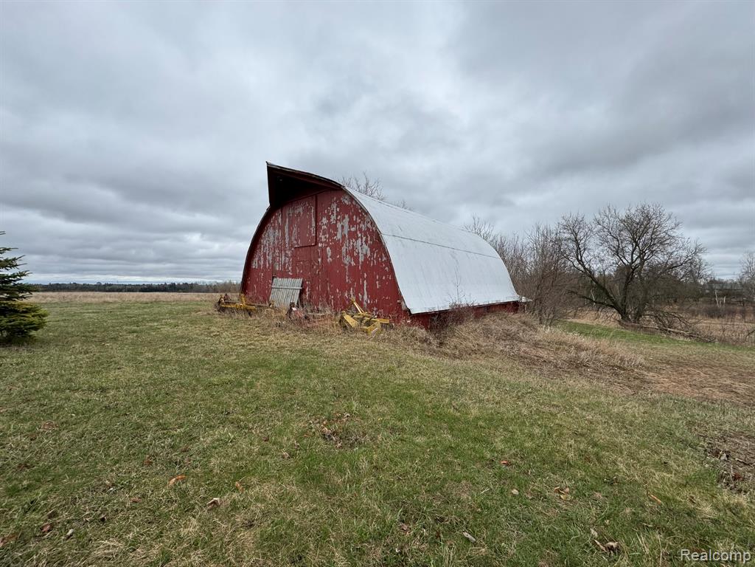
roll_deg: -1.8
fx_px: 305
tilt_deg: +2.9
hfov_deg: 102.1
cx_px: 378
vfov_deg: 85.7
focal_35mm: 14
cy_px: 284
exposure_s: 1/657
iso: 50
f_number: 2.2
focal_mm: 2.22
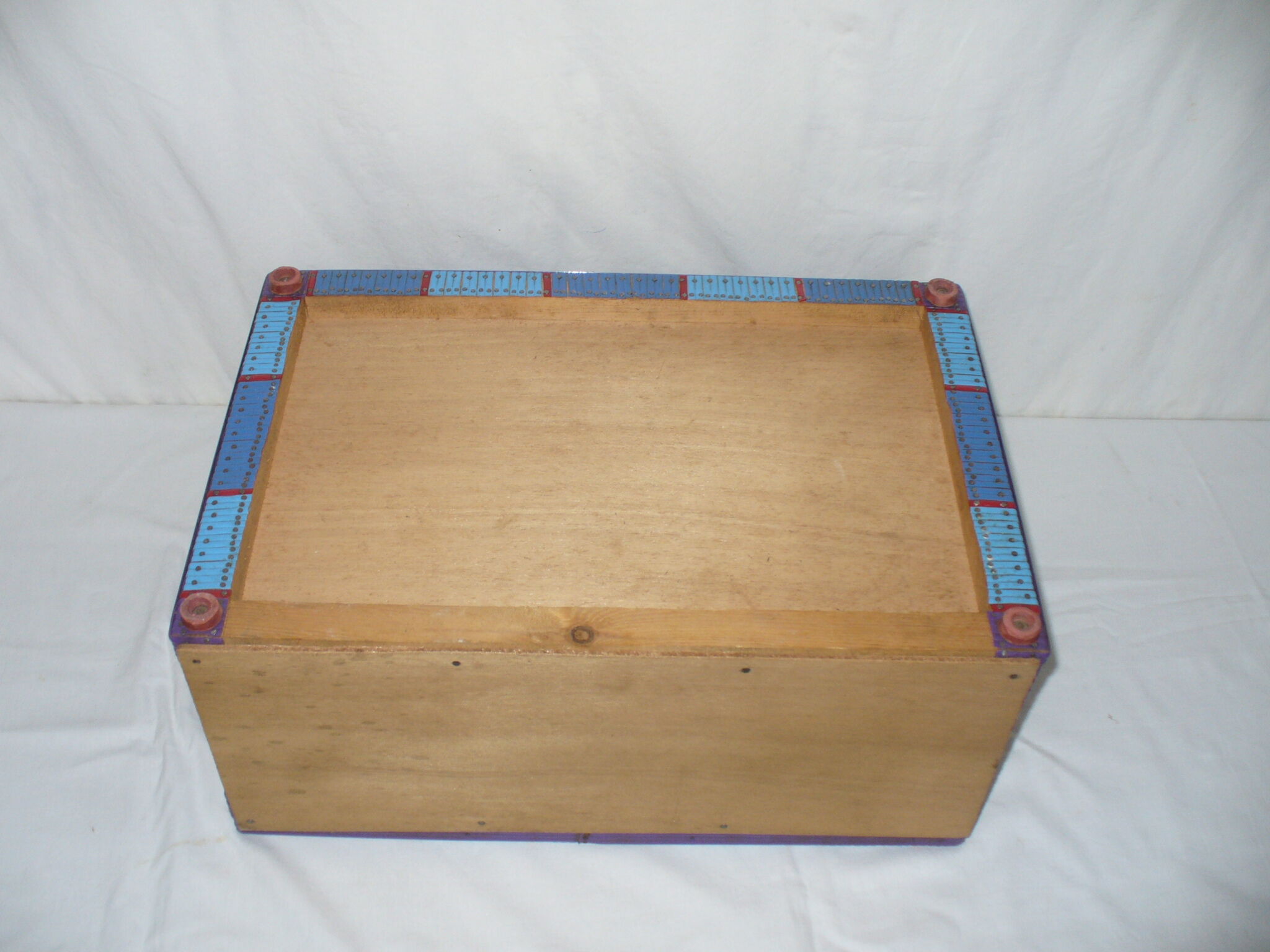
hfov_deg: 50.1
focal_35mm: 37
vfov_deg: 38.7
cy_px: 476
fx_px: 1357
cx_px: 635
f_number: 2.8
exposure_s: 1/30
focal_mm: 6.1
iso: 100
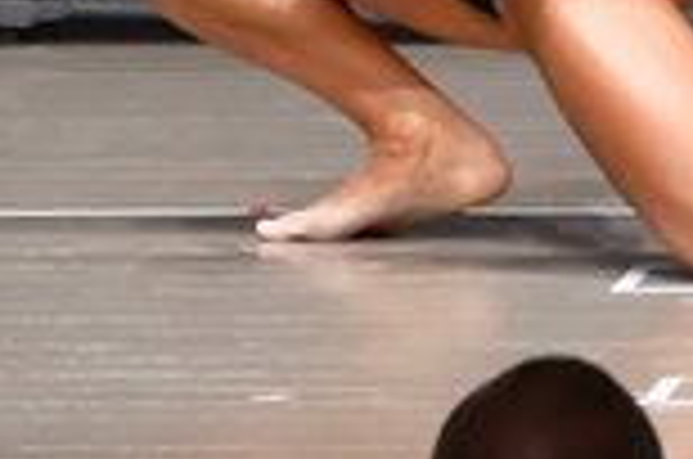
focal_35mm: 1019
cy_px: -482
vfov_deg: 1.3
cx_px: 790
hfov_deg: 2.0
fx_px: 19575
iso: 8000
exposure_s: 1/400
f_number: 5.6
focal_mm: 135
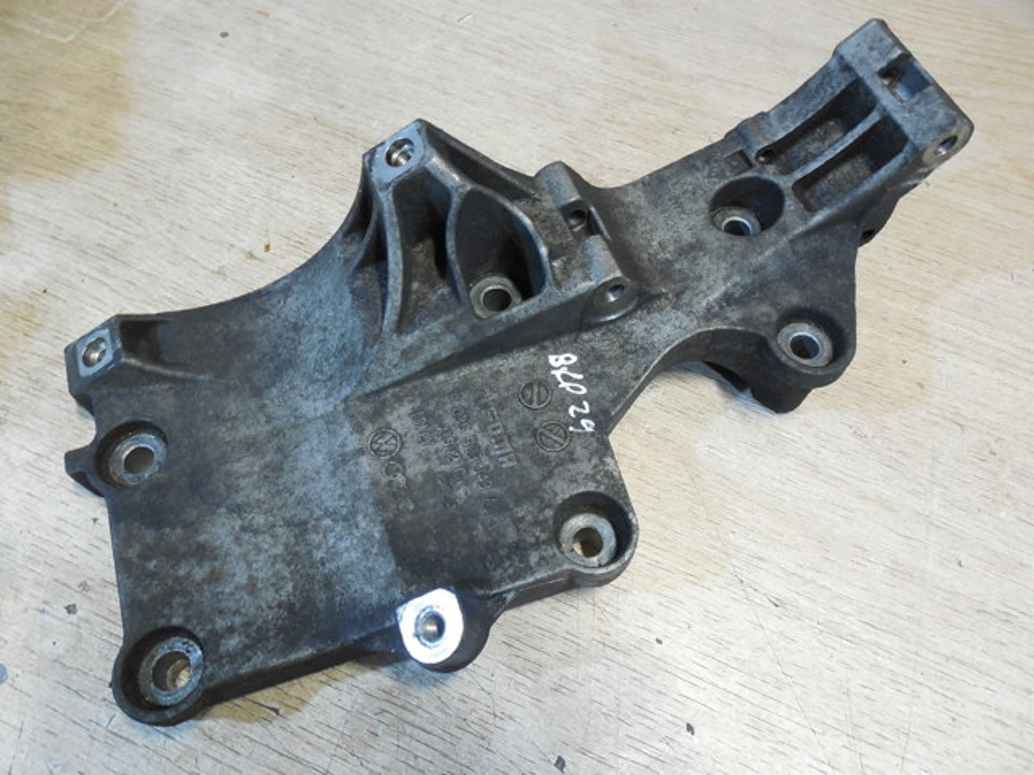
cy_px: 388
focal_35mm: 25
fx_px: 747
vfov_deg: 54.9
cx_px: 517
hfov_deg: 69.4
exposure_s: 1/10
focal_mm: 4.5
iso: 400
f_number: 3.3
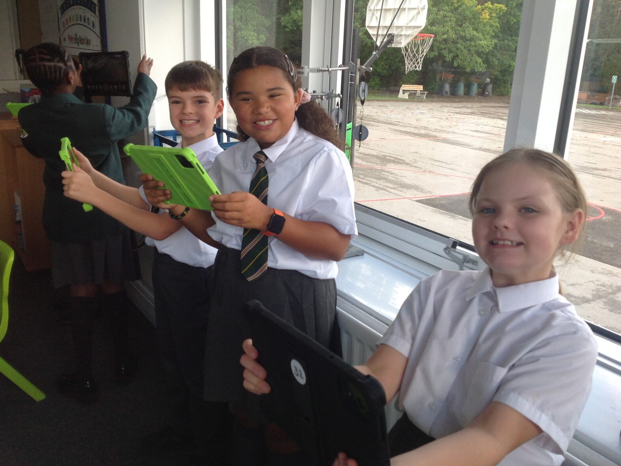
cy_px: 235
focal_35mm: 36
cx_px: 311
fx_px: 646
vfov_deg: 39.7
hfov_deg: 51.3
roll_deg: -1.0
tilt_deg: -17.6
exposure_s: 1/120
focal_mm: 4.28
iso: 80
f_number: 2.4
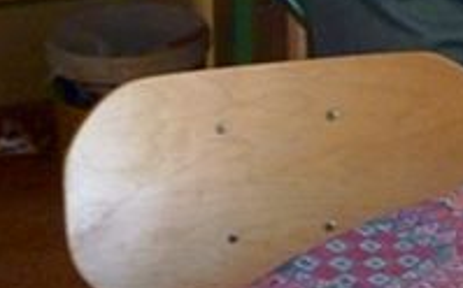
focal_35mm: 145
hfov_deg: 13.8
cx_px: 644
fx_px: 1828
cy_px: -295
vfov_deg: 8.5
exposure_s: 1/60
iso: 400
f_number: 3.5
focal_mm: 5.7
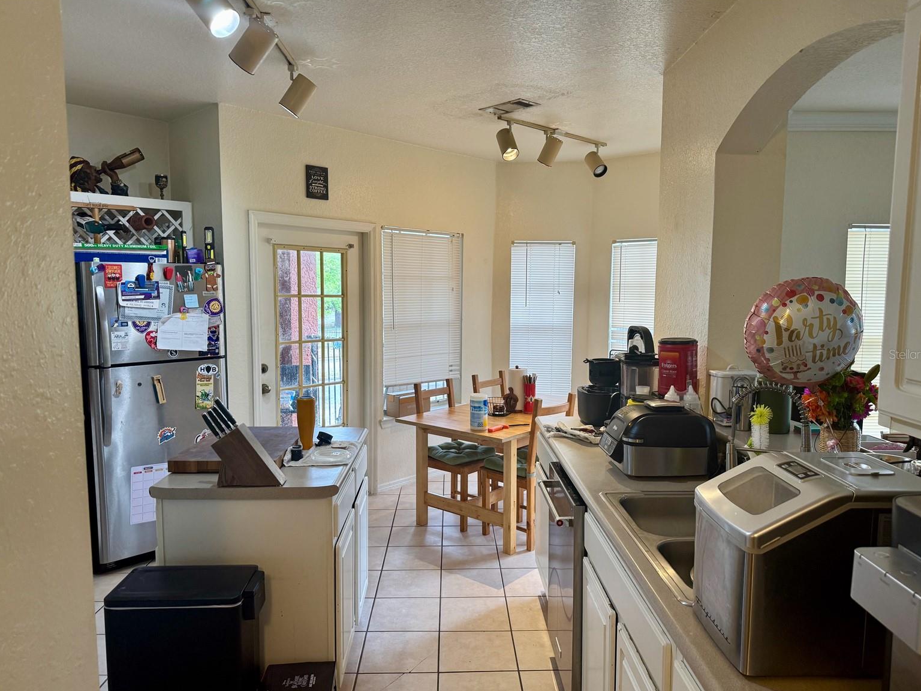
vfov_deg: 54.9
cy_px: 354
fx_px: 665
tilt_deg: -6.4
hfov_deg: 69.4
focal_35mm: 25
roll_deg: +0.0
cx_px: 466
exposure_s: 1/60
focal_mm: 6.76
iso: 160
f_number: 1.78
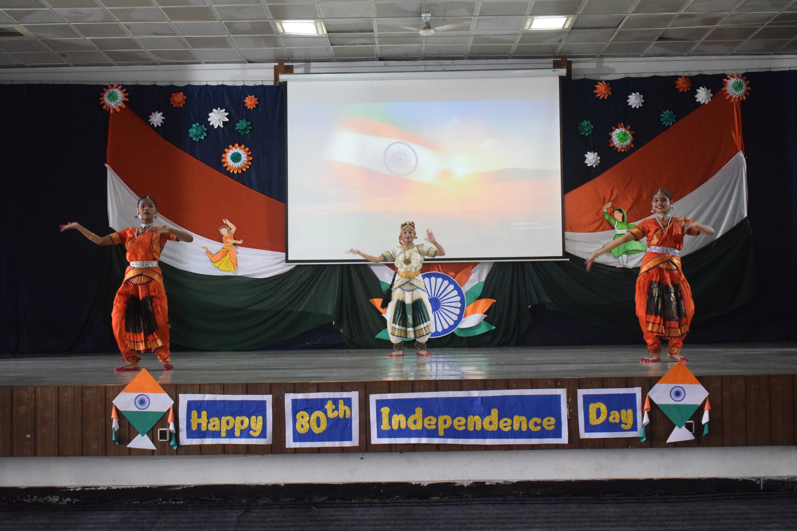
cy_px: 266
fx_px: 996
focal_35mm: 45
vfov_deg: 29.9
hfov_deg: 43.6
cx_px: 398
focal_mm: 30
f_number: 7.1
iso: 4000
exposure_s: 1/125
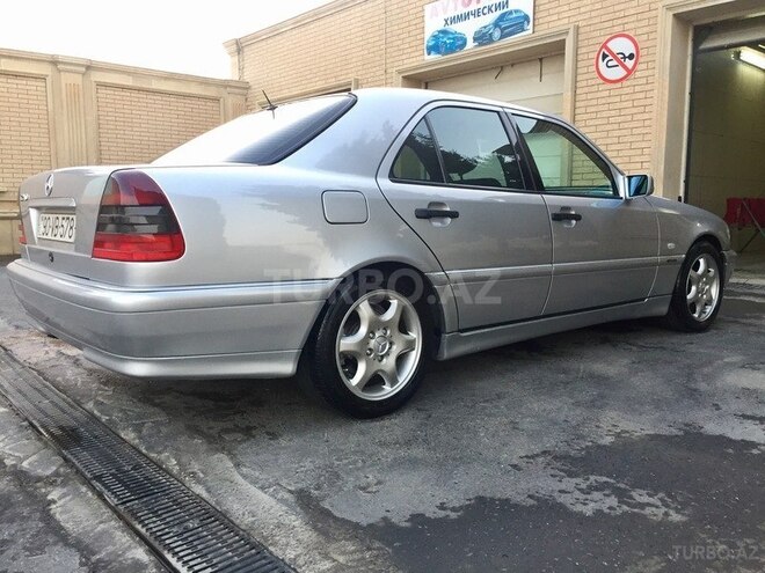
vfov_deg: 48.2
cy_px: 286
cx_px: 382
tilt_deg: -7.9
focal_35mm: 29
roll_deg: -1.9
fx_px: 641
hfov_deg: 61.7
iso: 64
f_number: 2.2
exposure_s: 1/33
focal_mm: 4.15
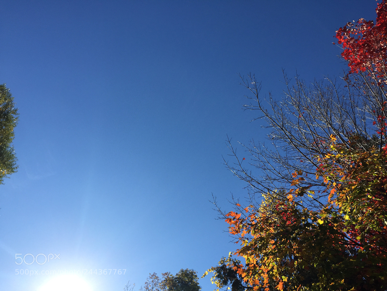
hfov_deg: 61.7
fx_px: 324
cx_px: 194
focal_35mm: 29
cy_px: 146
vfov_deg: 48.2
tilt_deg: +52.2
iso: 32
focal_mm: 4.15
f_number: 2.2
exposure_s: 1/1980
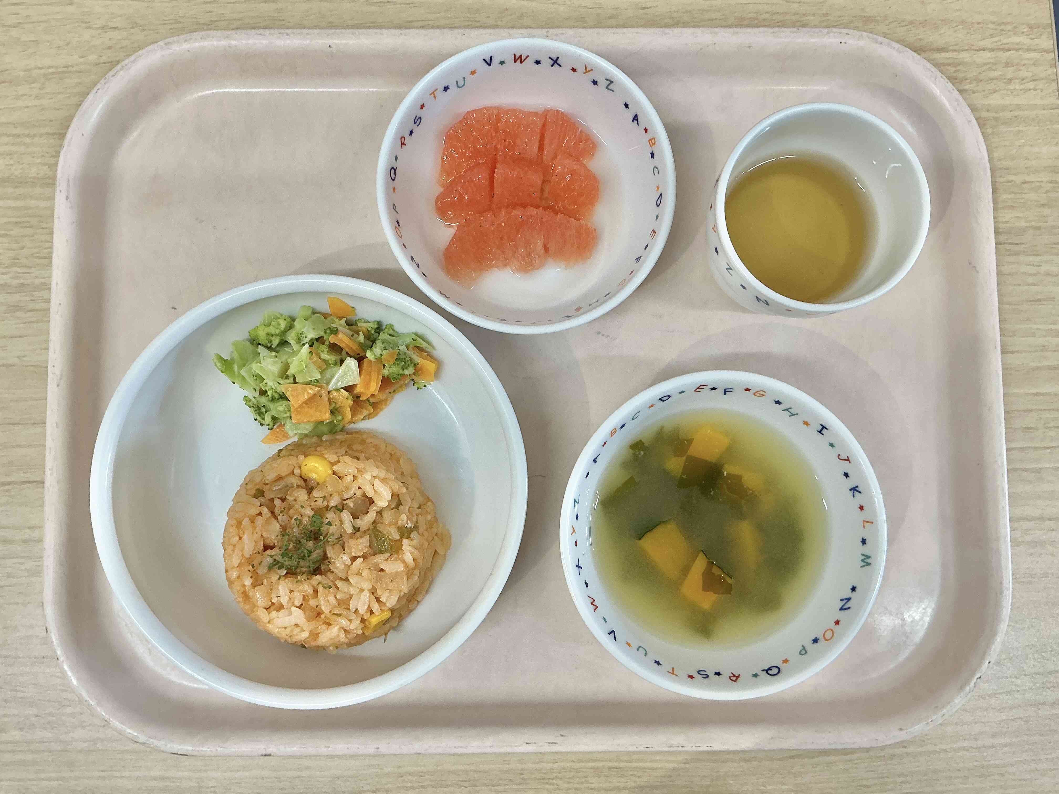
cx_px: 530
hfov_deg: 61.7
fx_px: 887
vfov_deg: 48.2
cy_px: 397
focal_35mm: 29
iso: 64
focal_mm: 3
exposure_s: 1/60
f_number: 1.8
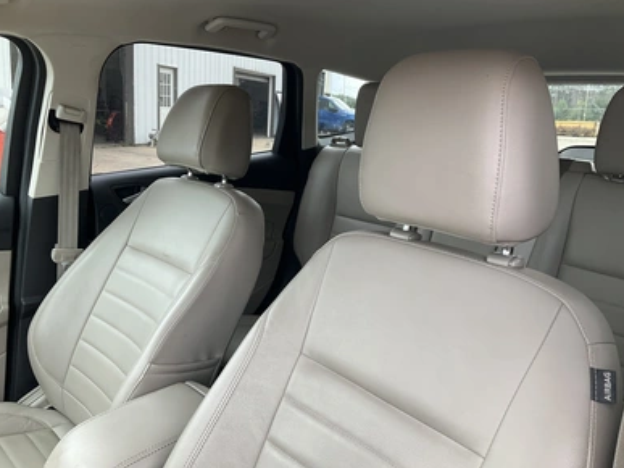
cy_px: 239
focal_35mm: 30
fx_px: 541
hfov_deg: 60.0
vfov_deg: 46.8
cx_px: 313
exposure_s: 1/122
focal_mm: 3
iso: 25
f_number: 1.8
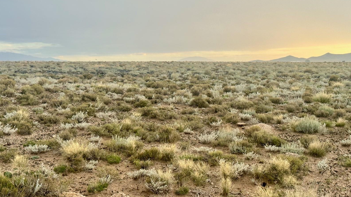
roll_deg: +0.5
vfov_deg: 22.6
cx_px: 177
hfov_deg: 39.2
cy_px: 120
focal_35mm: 53
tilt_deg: -6.6
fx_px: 493
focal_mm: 6.76
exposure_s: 1/121
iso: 100
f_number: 1.78
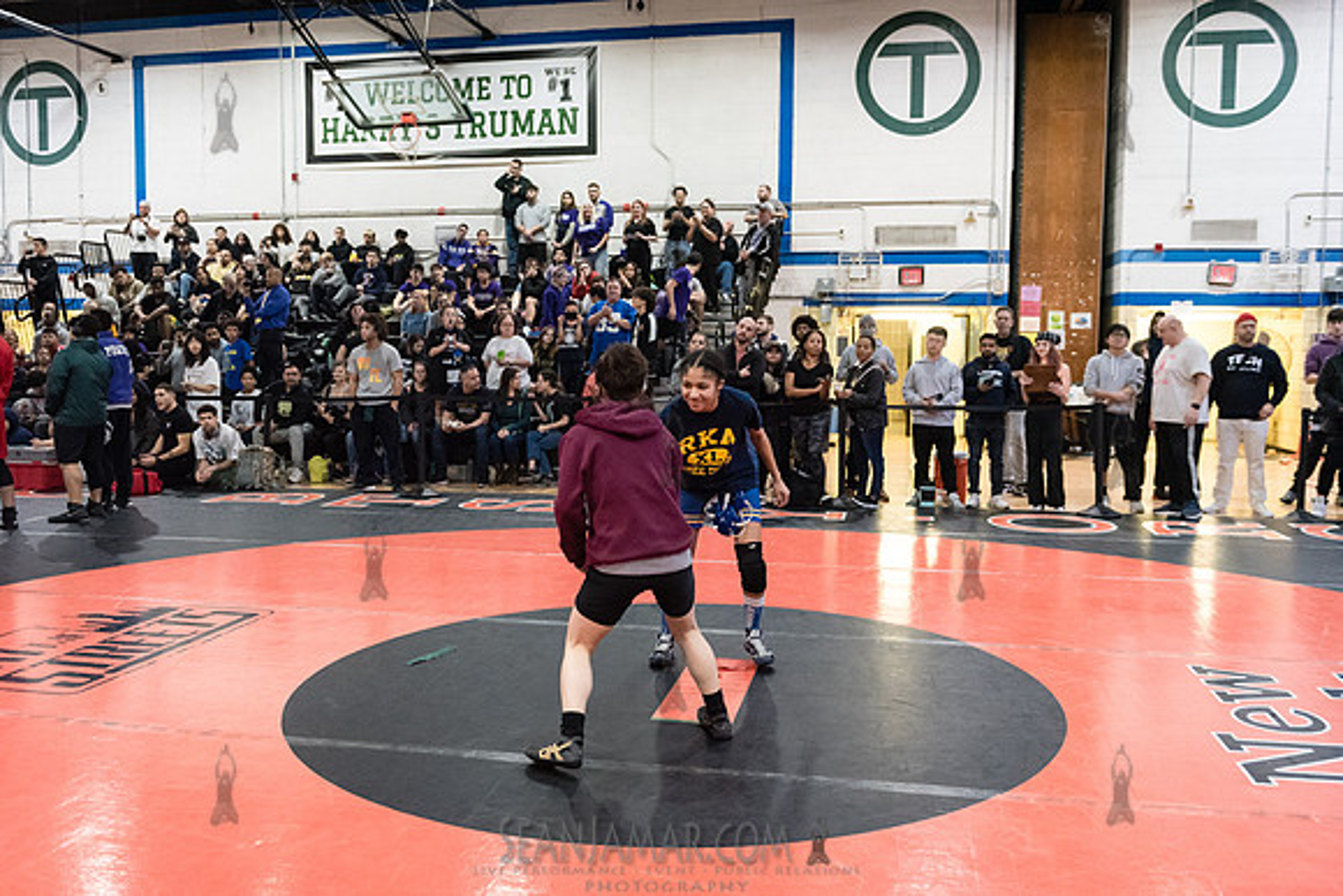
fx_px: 1194
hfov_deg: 58.7
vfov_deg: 41.1
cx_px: 672
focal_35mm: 32
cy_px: 448
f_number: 3.2
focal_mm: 32
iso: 8000
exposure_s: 1/320
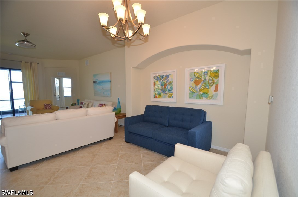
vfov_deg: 77.1
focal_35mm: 15
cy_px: 98
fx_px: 124
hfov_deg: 100.5
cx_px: 149
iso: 400
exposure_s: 1/60
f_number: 4
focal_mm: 10
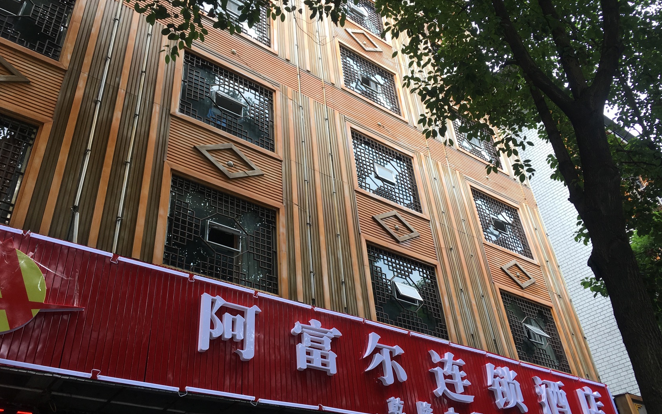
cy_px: 216
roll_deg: +5.7
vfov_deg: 40.6
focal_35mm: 31
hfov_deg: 61.2
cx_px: 329
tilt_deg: +35.8
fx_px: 559
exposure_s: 1/169
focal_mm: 4.15
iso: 25
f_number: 2.2
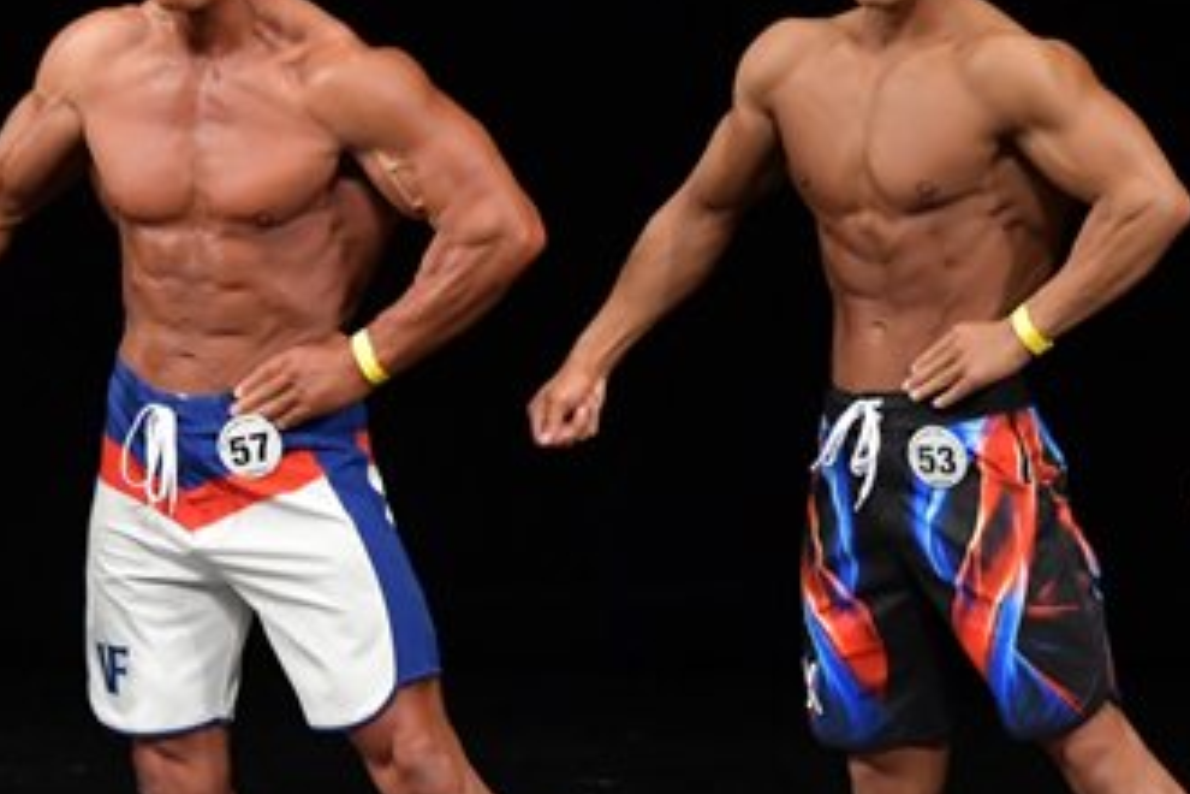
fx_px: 19766
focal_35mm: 598
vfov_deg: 2.3
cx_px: 582
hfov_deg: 3.4
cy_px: 444
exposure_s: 1/400
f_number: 5.6
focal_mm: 170
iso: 3200
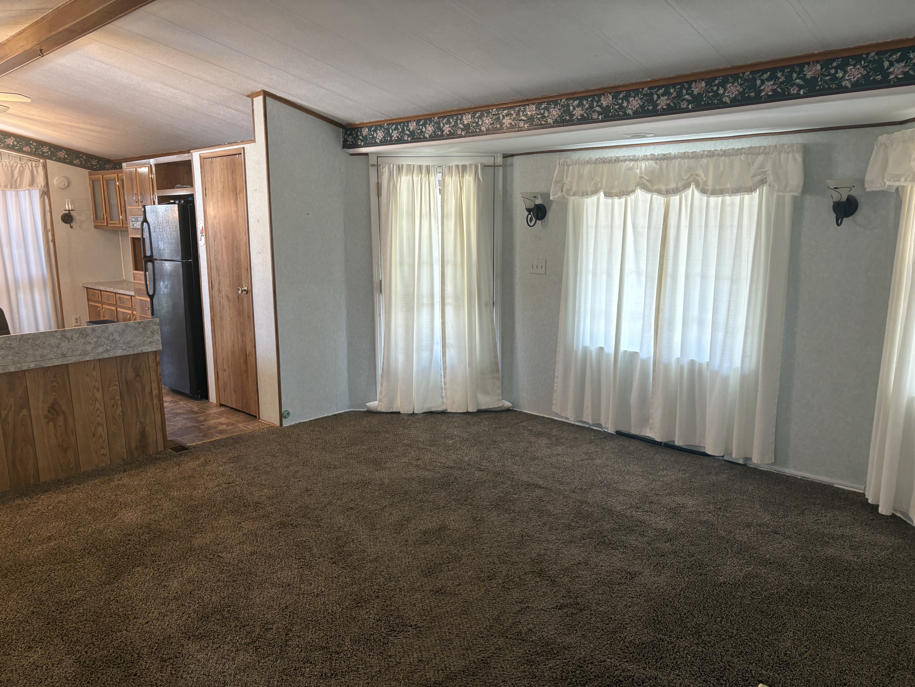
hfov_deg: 67.3
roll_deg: +1.5
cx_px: 458
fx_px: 687
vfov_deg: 53.1
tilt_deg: -10.1
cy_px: 344
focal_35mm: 26
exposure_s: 1/60
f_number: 1.6
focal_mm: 5.96
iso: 125
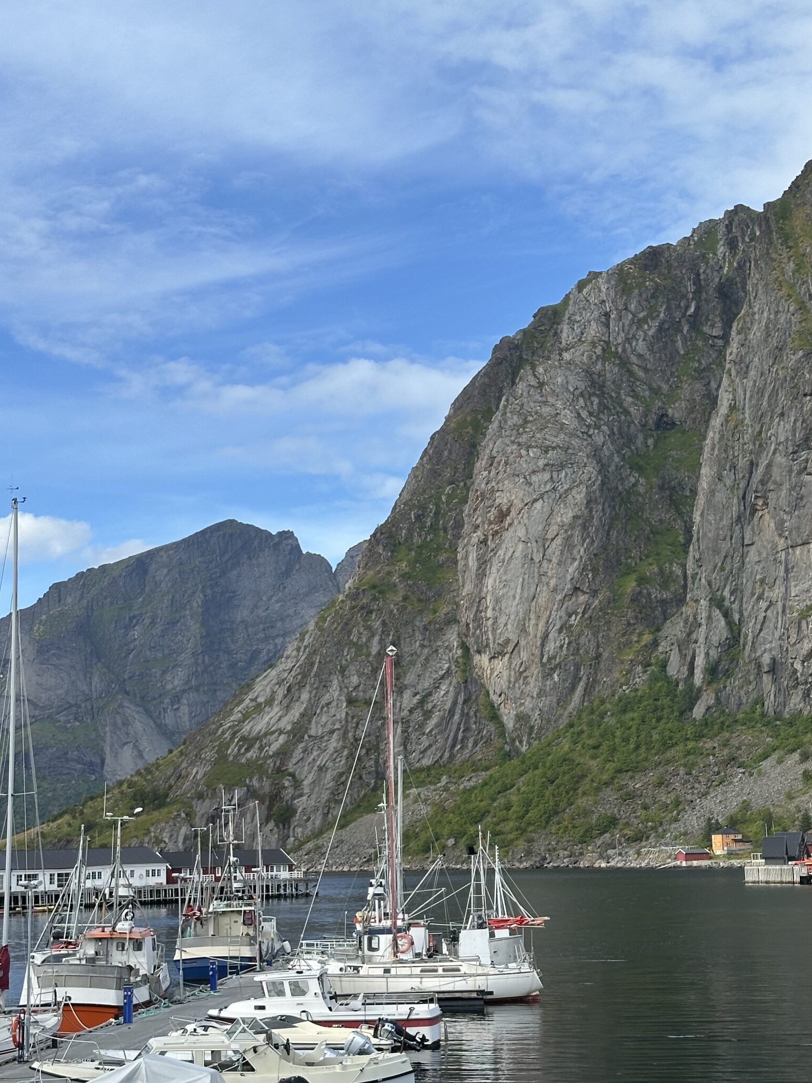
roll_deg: +1.0
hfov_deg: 24.4
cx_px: 451
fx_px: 1877
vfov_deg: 32.2
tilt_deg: +9.8
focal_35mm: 60
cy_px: 574
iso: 64
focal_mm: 6.86
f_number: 1.78
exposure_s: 1/2667
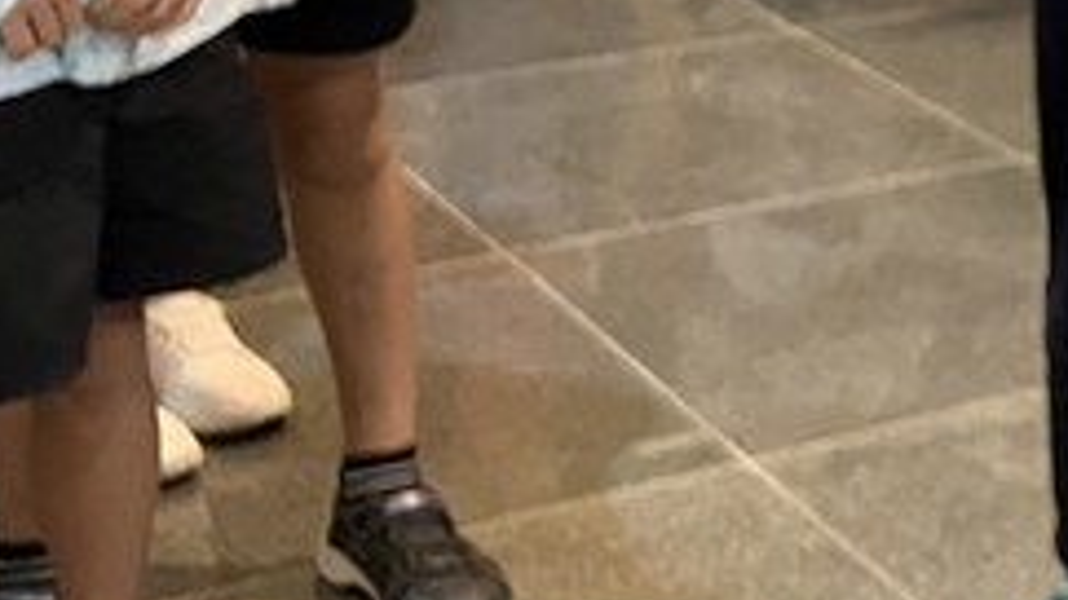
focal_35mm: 101
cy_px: -137
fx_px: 2860
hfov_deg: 18.2
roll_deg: -2.8
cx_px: 1712
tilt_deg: -12.6
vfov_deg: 11.7
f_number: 1.8
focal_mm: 3.99
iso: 500
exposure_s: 1/30
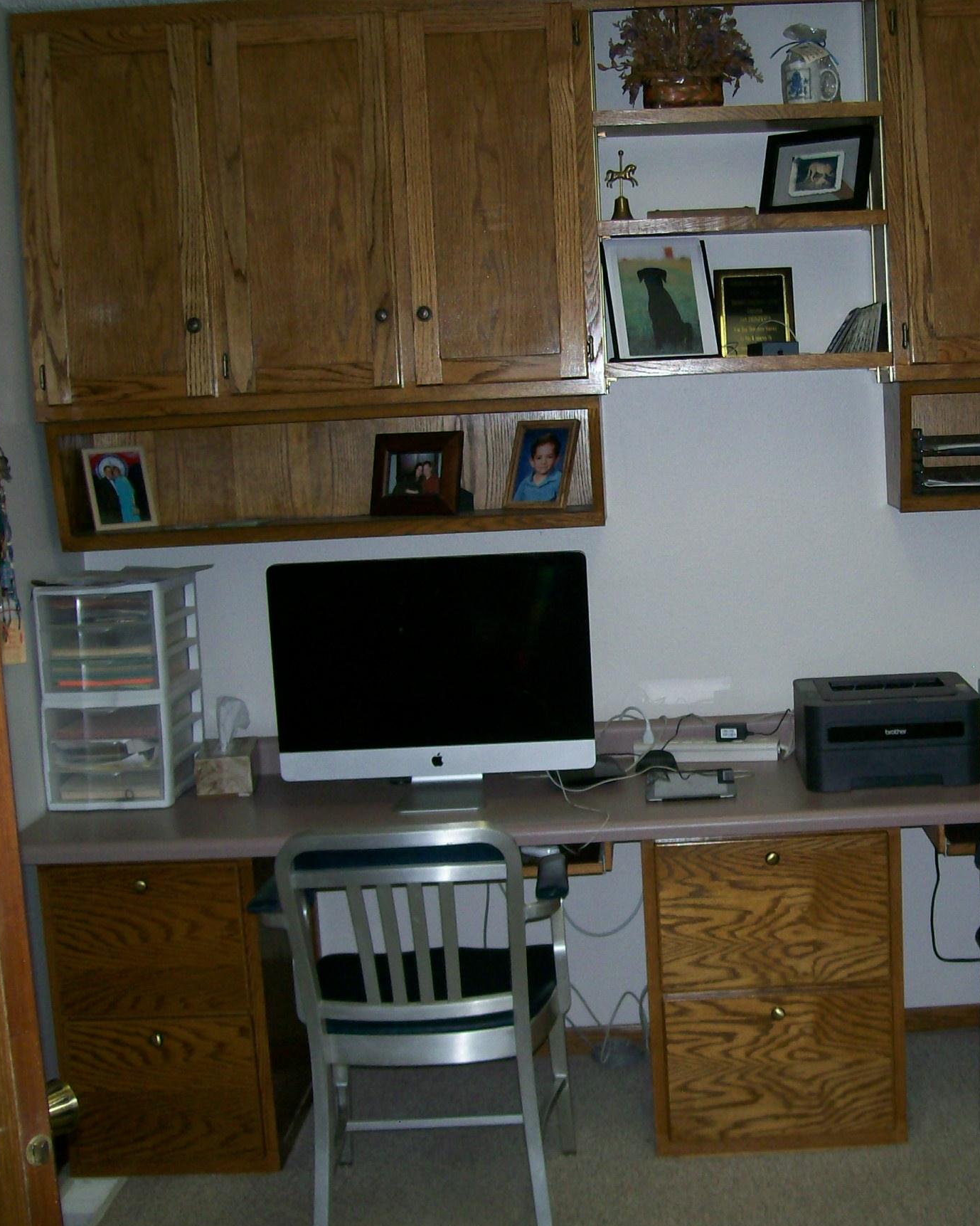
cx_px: 721
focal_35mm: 47
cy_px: 614
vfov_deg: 39.5
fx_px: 1704
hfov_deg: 31.6
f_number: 2.7
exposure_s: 1/64
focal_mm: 6
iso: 80
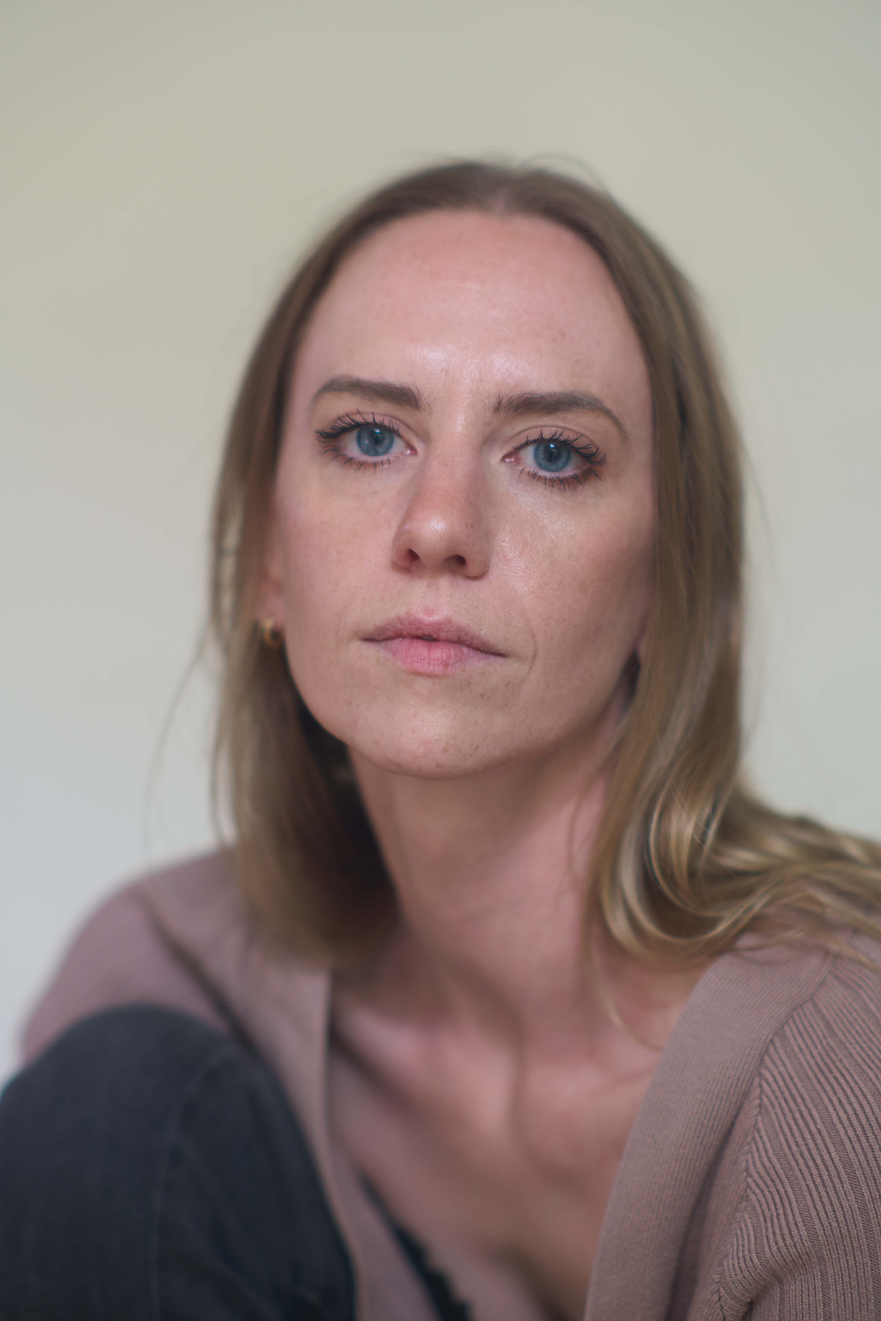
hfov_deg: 16.3
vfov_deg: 24.2
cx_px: 440
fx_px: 3083
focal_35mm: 84
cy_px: 660
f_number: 1.6
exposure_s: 1/8
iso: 100
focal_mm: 56
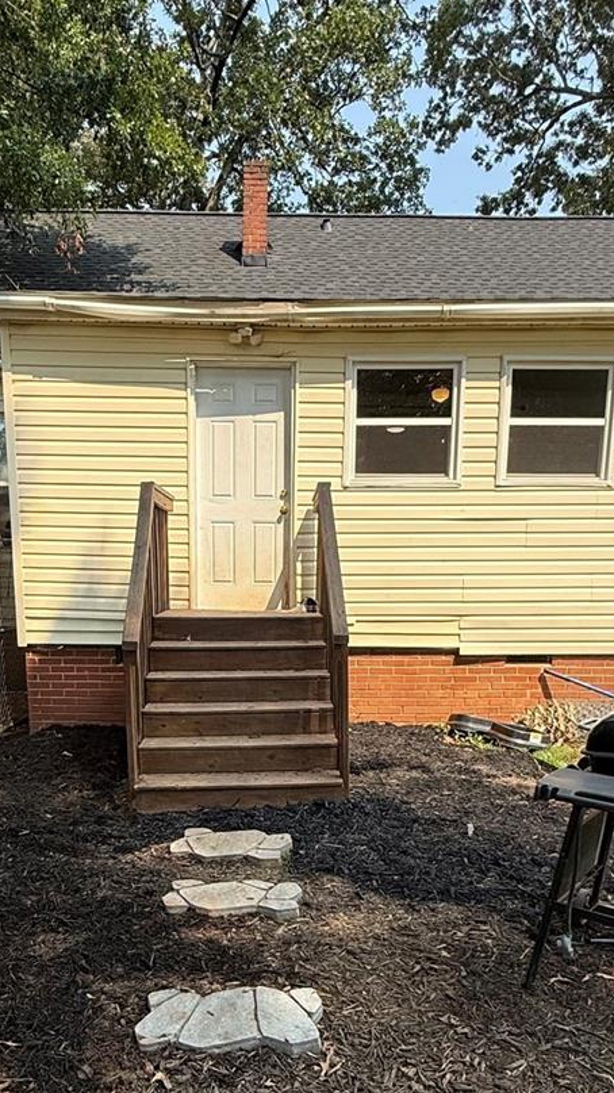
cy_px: 749
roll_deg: -0.7
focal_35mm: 29
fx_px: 840
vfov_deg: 64.0
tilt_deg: -9.9
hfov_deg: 40.1
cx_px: 265
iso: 50
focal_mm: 2.22
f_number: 2.2
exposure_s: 1/928
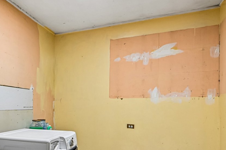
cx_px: 60
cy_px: 110
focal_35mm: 31
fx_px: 195
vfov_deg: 41.3
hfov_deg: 57.6
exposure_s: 1/4
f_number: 13
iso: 400
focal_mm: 16
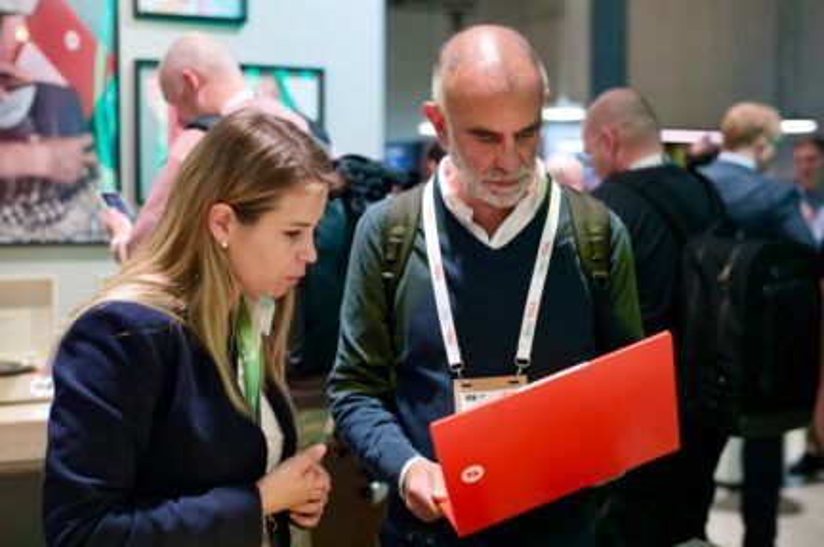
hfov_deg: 39.6
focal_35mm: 50
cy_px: 274
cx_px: 412
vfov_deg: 26.9
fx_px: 1143
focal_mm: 50
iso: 500
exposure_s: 1/60
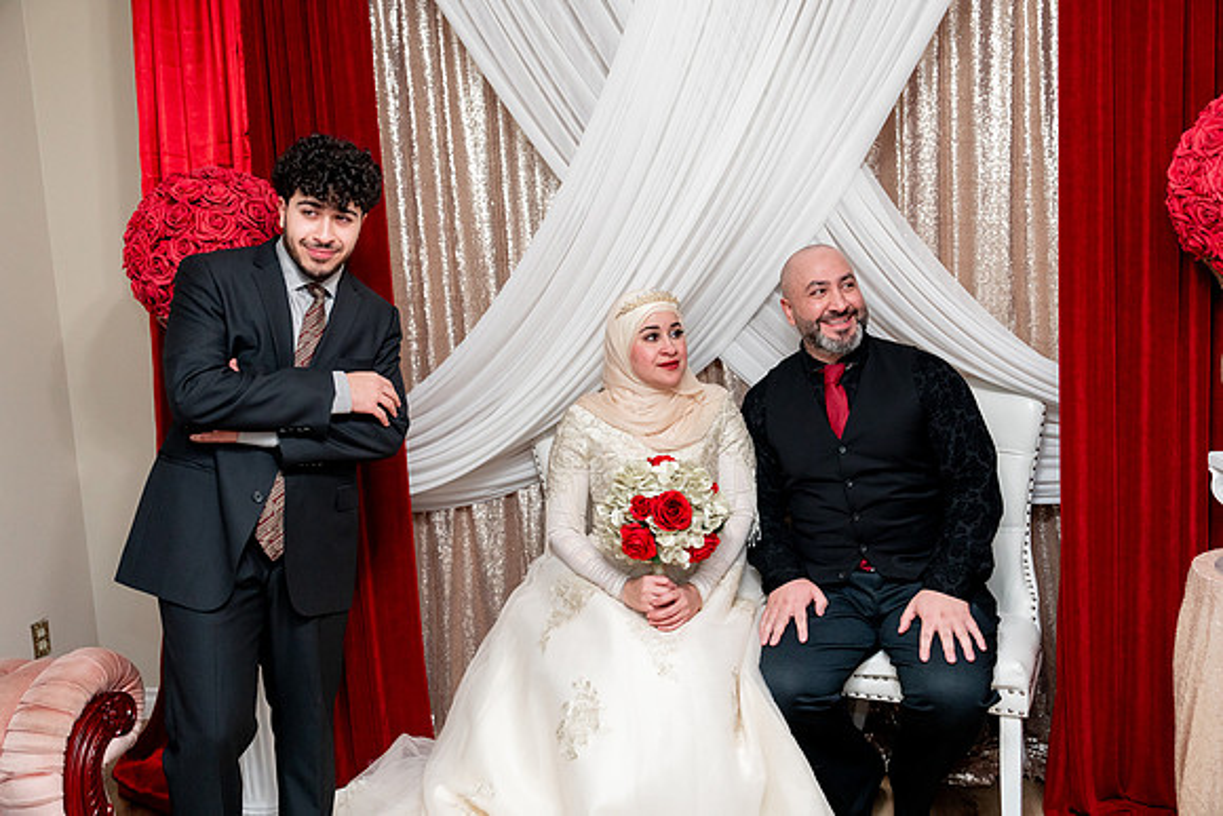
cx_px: 612
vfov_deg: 42.3
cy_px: 408
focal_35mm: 31
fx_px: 1053
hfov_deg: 60.3
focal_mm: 31
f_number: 2.8
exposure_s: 1/160
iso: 1600
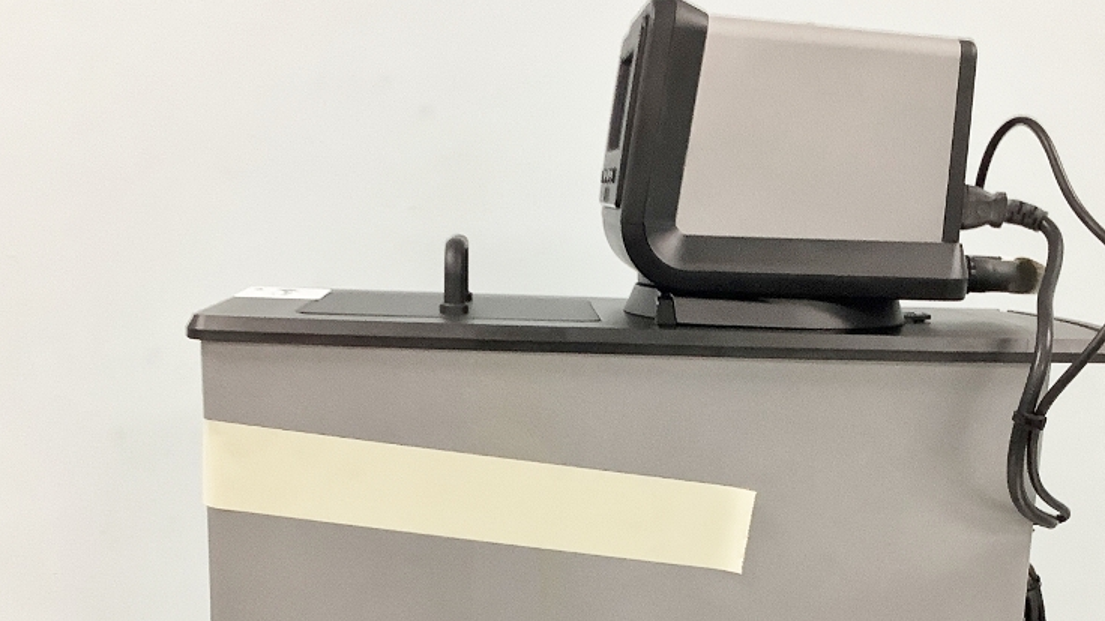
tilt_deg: -18.7
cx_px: 611
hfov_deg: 43.7
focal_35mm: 47
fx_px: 1377
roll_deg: -3.0
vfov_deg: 24.9
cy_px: 520
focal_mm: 3.3
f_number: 2.4
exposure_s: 1/60
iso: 160
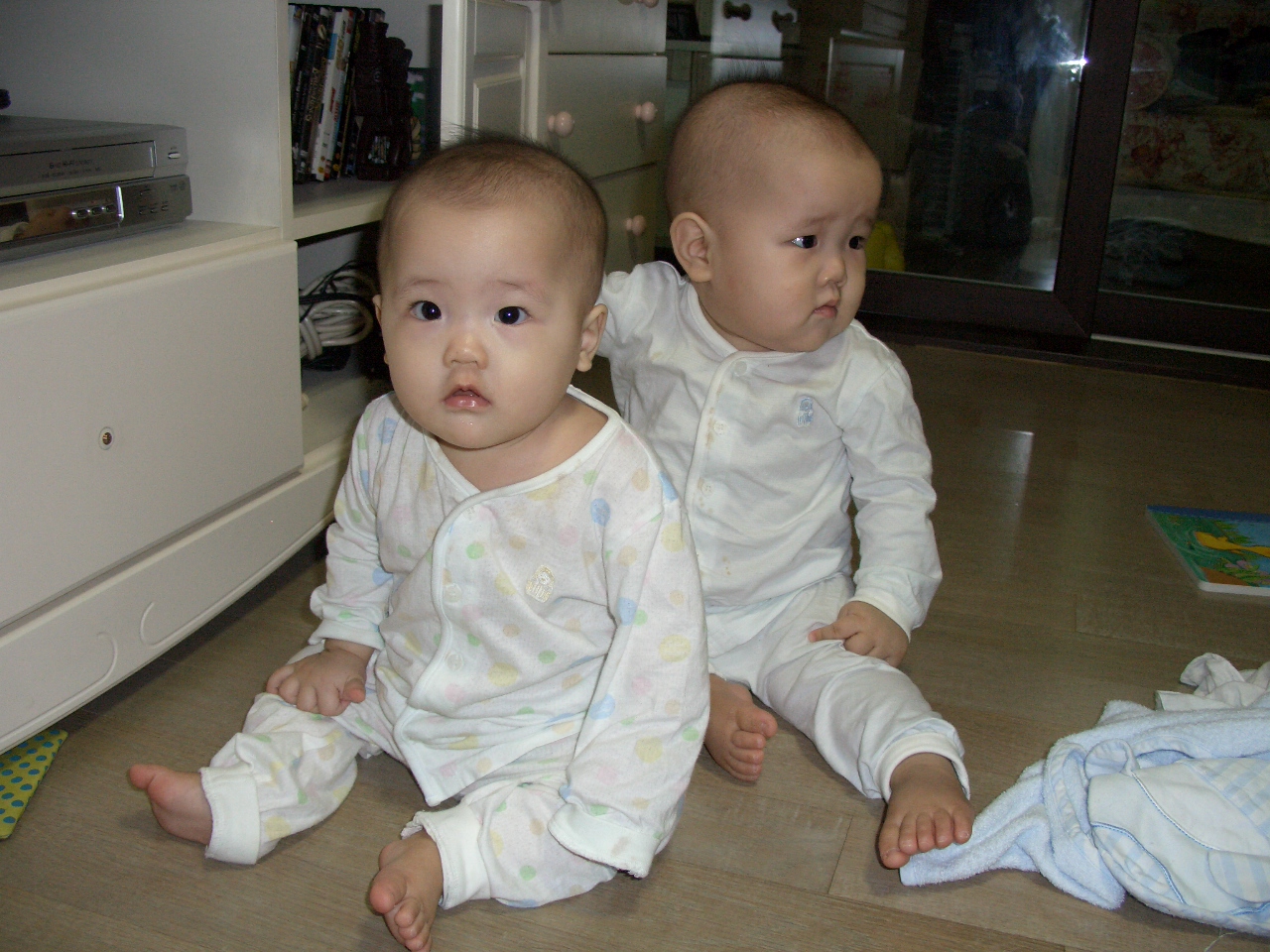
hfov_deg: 55.4
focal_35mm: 33
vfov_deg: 42.9
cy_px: 476
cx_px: 635
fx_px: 1211
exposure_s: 1/60
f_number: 2.8
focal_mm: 7.1
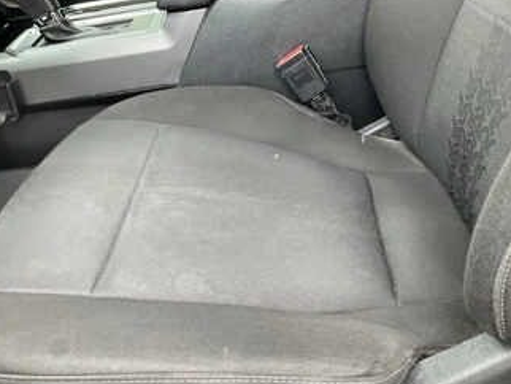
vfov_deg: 39.6
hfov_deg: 51.2
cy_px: 227
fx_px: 532
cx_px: 222
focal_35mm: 36
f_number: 1.8
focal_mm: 3
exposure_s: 1/115
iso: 64
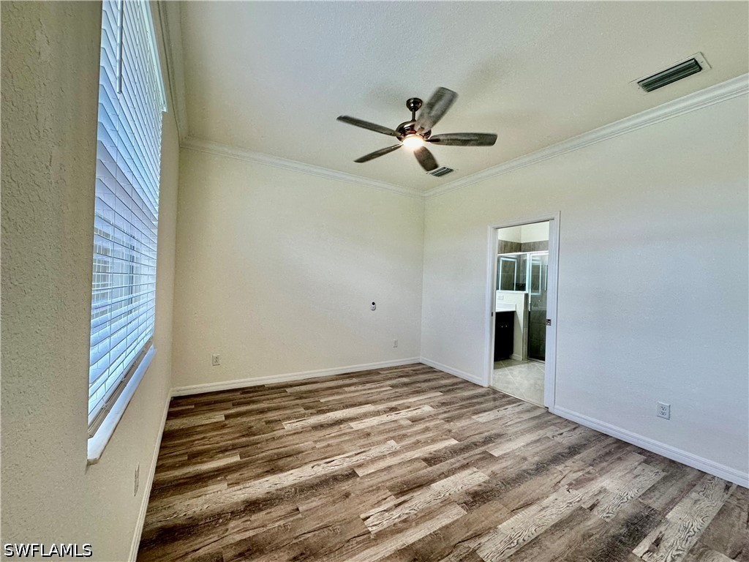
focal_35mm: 14
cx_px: 374
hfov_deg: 102.1
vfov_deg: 85.7
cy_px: 281
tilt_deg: +0.5
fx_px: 303
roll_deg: -2.0
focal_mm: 2.22
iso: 160
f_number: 2.2
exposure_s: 1/120
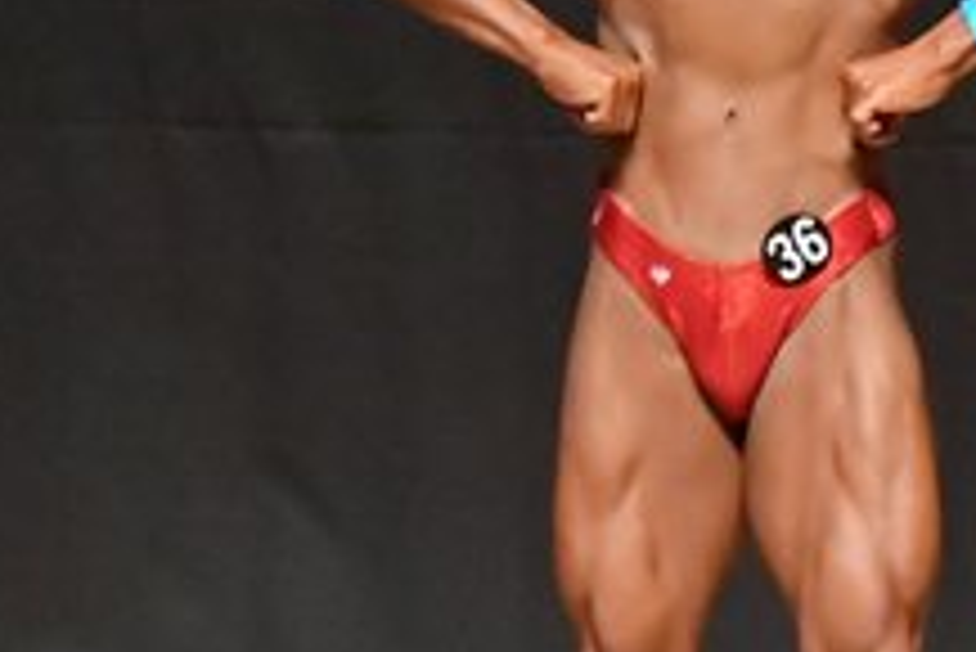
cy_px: 270
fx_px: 24687
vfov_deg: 1.5
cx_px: 848
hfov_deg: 2.3
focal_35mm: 910
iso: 12800
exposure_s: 1/400
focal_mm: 170
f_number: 5.6
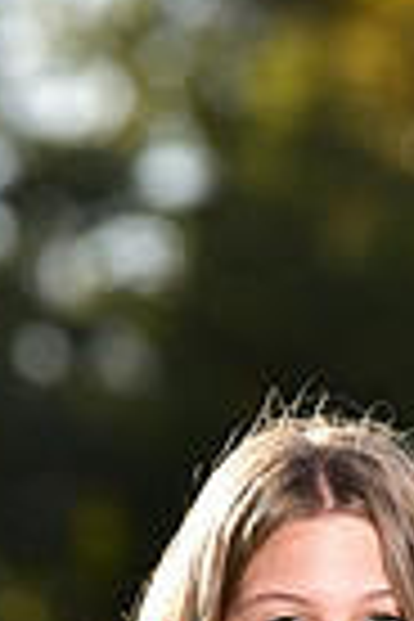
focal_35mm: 839
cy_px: 1094
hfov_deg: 1.6
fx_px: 14472
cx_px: 335
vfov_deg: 2.5
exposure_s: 1/250
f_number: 5
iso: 80
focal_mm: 200
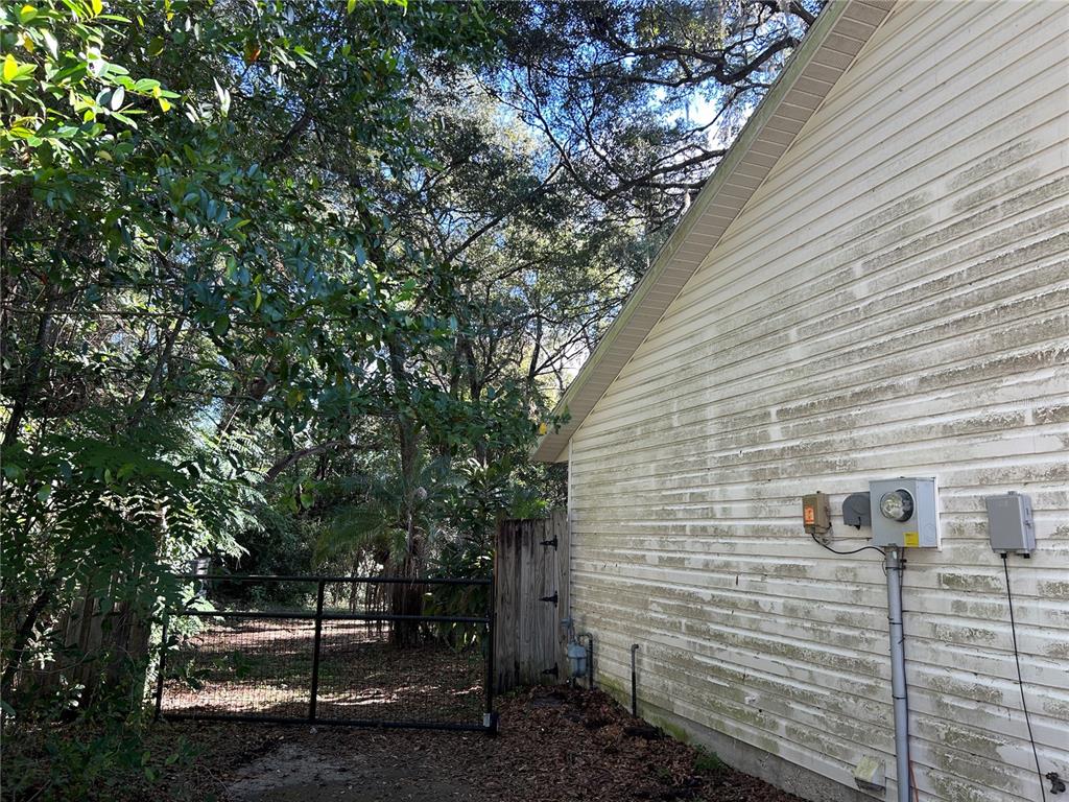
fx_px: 803
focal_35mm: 26
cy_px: 401
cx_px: 534
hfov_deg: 67.3
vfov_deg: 53.1
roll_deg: -0.5
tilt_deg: +9.2
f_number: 1.5
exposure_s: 1/154
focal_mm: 5.7
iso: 40
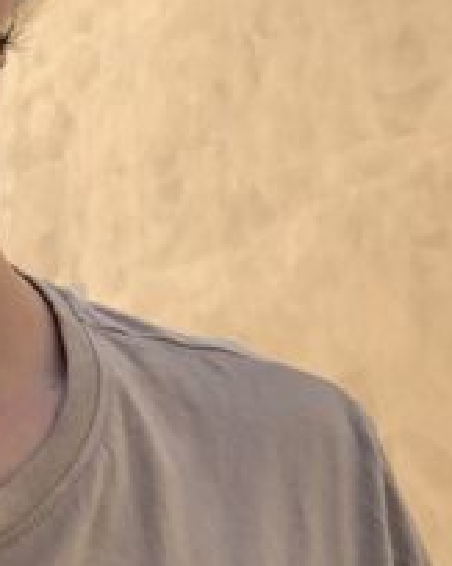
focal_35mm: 92
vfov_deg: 20.5
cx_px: -119
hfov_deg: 15.9
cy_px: 94
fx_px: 1540
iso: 20
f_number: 2.2
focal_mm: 2.87
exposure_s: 1/121
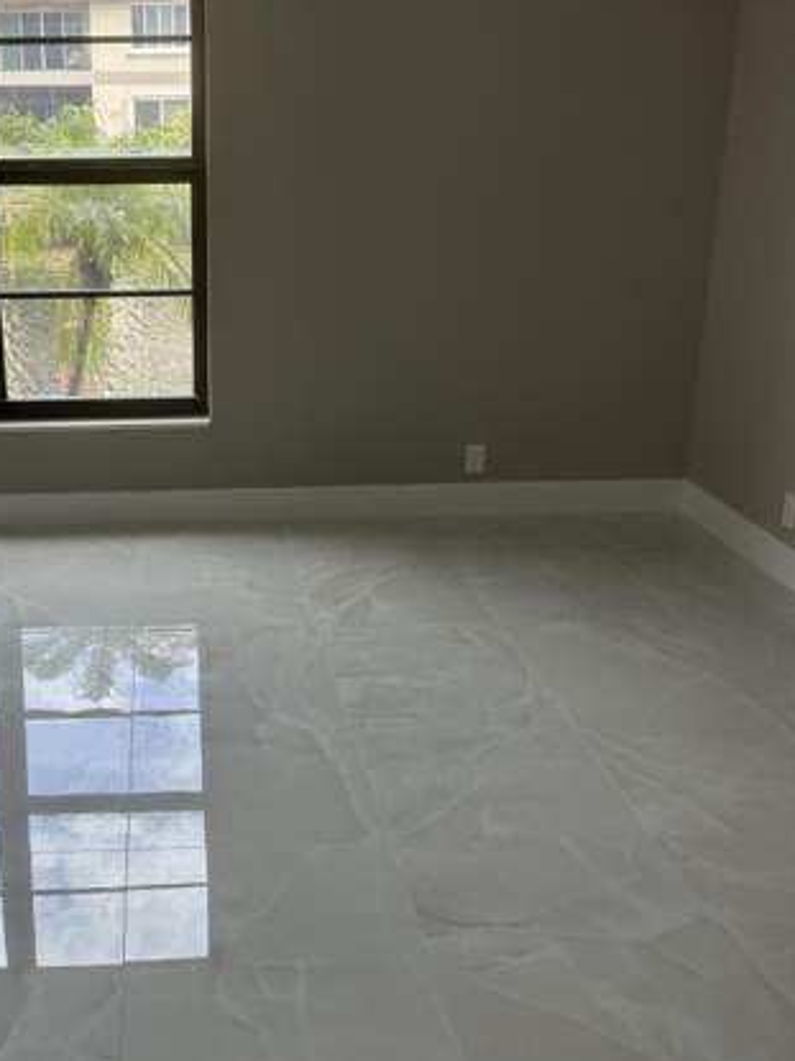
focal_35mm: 37
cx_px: 192
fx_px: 1134
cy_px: 483
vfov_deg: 50.1
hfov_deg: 37.6
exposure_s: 1/201
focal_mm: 6.86
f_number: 1.78
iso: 80
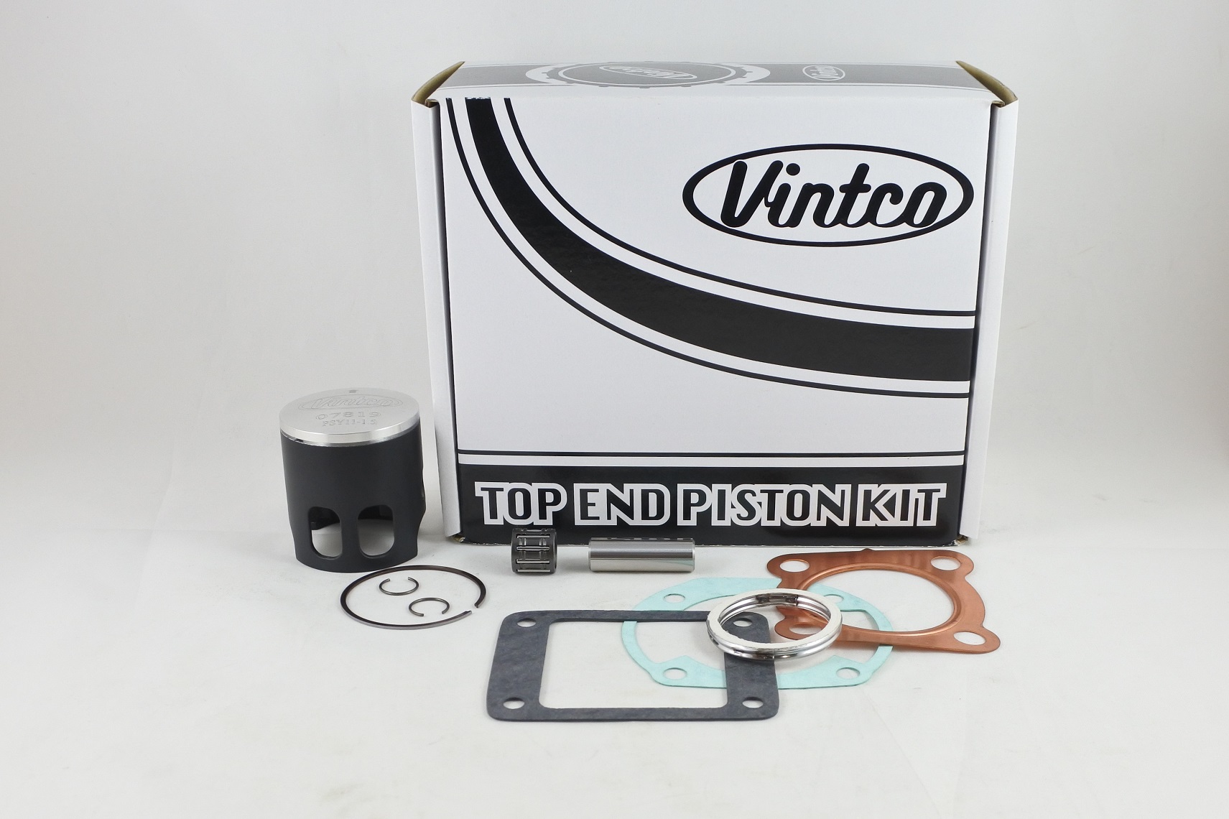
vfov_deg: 43.6
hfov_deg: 61.9
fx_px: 1024
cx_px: 614
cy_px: 410
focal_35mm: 30
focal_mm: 11.4
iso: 400
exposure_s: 1/125
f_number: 3.8
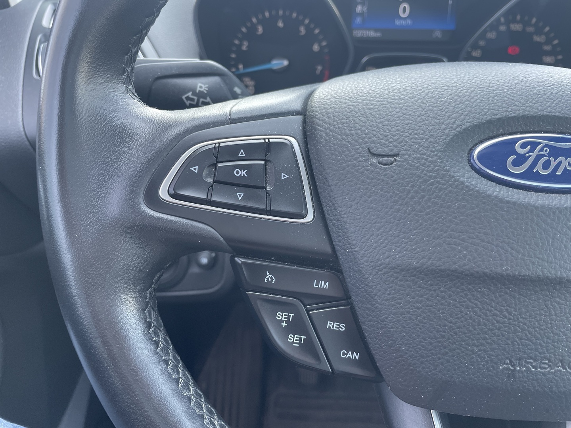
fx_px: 429
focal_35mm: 26
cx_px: 286
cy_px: 214
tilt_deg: -33.0
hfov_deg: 67.3
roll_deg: +1.1
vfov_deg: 53.1
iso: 125
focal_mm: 4.2
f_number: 1.6
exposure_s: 1/121
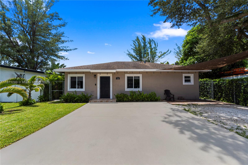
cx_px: 124
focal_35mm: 16
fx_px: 110
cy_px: 82
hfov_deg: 96.7
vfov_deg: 73.7
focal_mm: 16
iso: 100
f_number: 5
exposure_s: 1/60
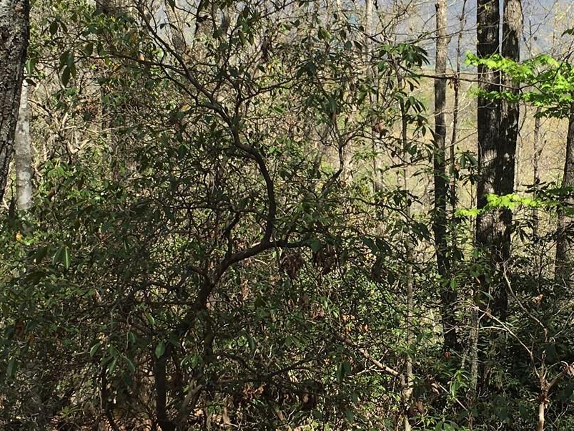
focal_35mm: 74
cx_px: 399
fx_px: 1227
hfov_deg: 26.1
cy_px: 178
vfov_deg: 19.9
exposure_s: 1/810
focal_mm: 4.15
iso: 25
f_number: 2.2
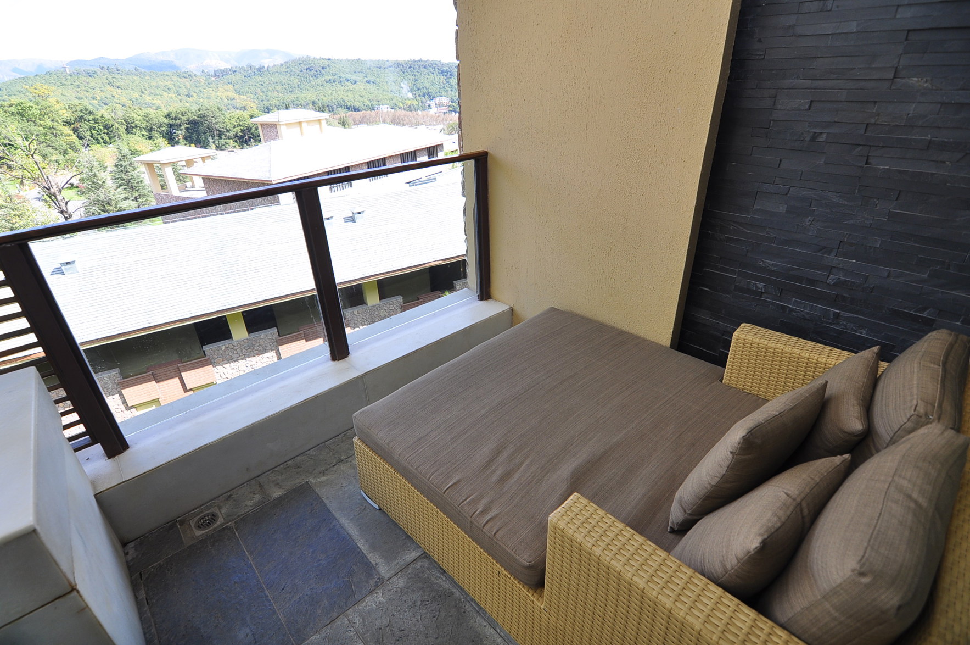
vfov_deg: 71.9
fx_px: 444
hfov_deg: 95.0
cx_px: 485
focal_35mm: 16
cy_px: 322
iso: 200
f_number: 4
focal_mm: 11
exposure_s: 1/250
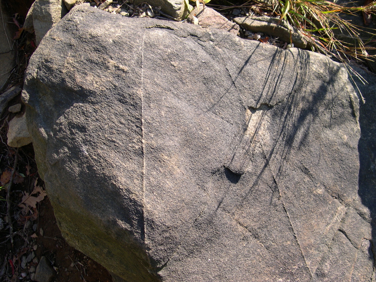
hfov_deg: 49.0
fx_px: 413
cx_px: 188
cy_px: 141
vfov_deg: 37.7
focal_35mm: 38
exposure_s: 1/335
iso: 100
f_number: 2.8
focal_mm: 8
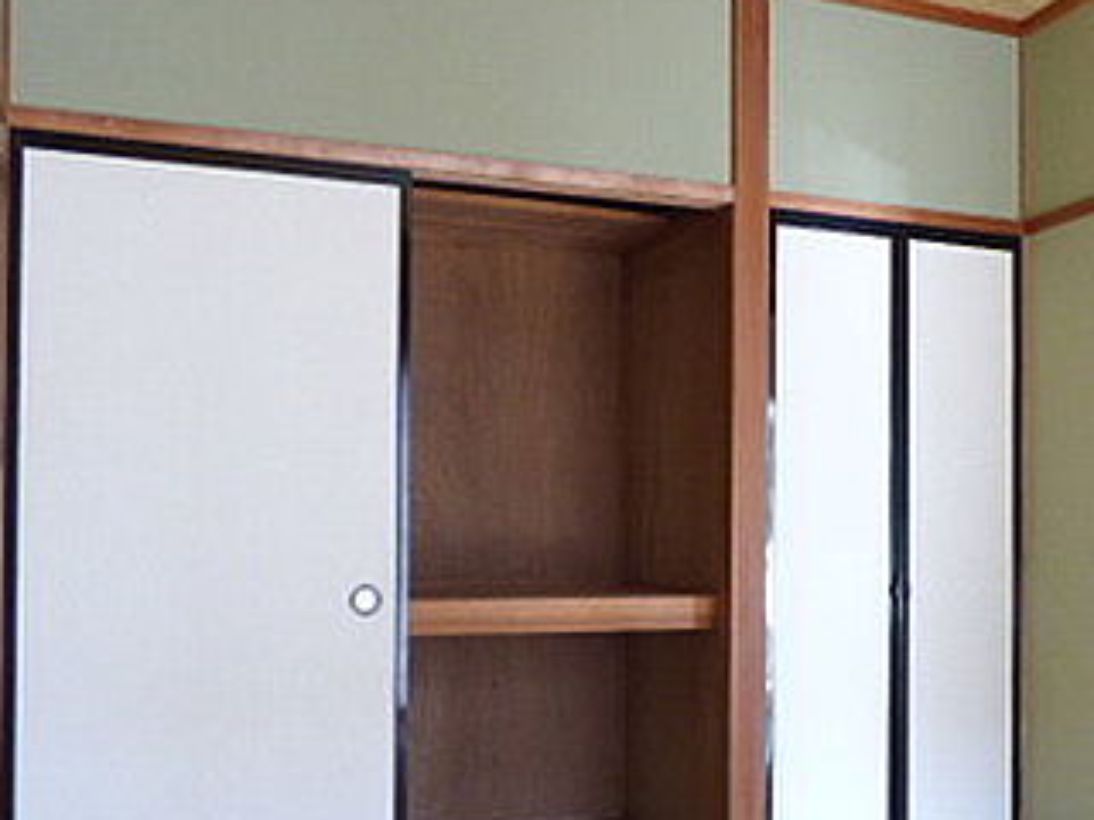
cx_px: 711
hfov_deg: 46.2
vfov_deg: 35.7
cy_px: 526
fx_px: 1264
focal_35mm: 40
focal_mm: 3.58
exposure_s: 1/25
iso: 200
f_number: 3.2
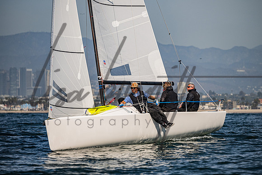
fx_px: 2268
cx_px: 142
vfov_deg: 4.4
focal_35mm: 312
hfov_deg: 6.6
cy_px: 84
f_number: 5.6
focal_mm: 270
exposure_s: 1/3200
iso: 320
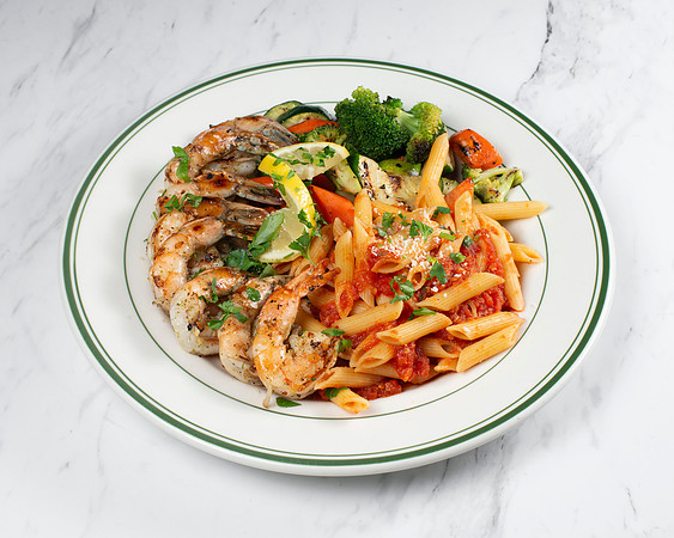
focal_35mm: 59
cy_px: 271
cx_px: 316
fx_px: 1168
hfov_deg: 32.2
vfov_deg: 26.0
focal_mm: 50
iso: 200
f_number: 10
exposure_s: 1/200
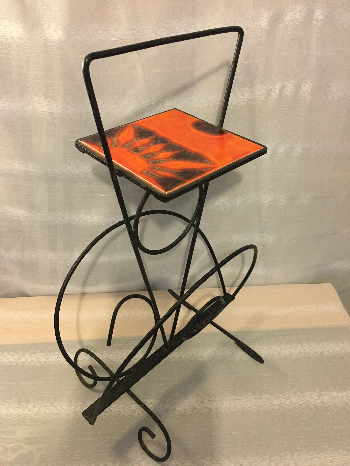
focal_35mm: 29
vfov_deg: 61.7
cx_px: 175
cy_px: 233
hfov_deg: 48.2
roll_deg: -2.6
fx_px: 391
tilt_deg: -37.8
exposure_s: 1/17
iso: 250
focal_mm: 4.15
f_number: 2.2
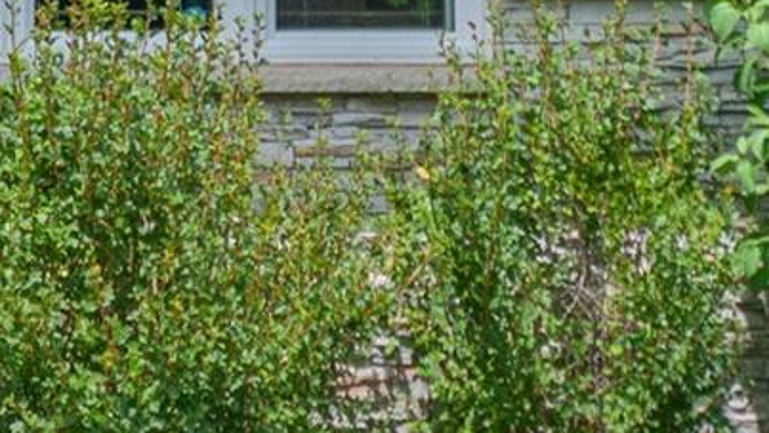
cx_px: -768
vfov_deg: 8.0
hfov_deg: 12.5
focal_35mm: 151
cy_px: 63
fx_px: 3080
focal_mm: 24
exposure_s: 1/800
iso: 200
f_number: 4.5
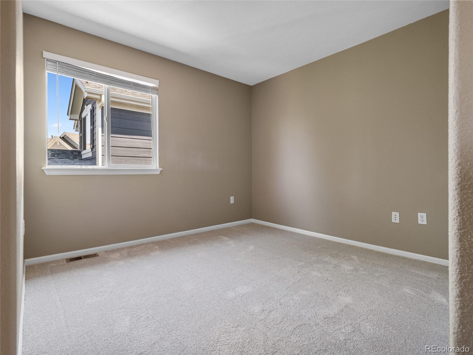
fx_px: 246
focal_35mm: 18
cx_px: 236
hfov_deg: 87.8
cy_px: 178
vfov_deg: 71.6
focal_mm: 9
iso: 200
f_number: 9
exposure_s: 1/1.67
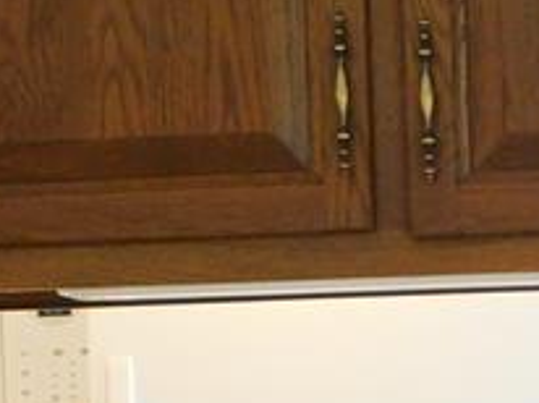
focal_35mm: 224
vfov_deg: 6.5
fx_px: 3484
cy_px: 649
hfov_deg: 8.8
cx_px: 356
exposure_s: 1/20
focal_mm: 8
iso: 400
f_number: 3.7
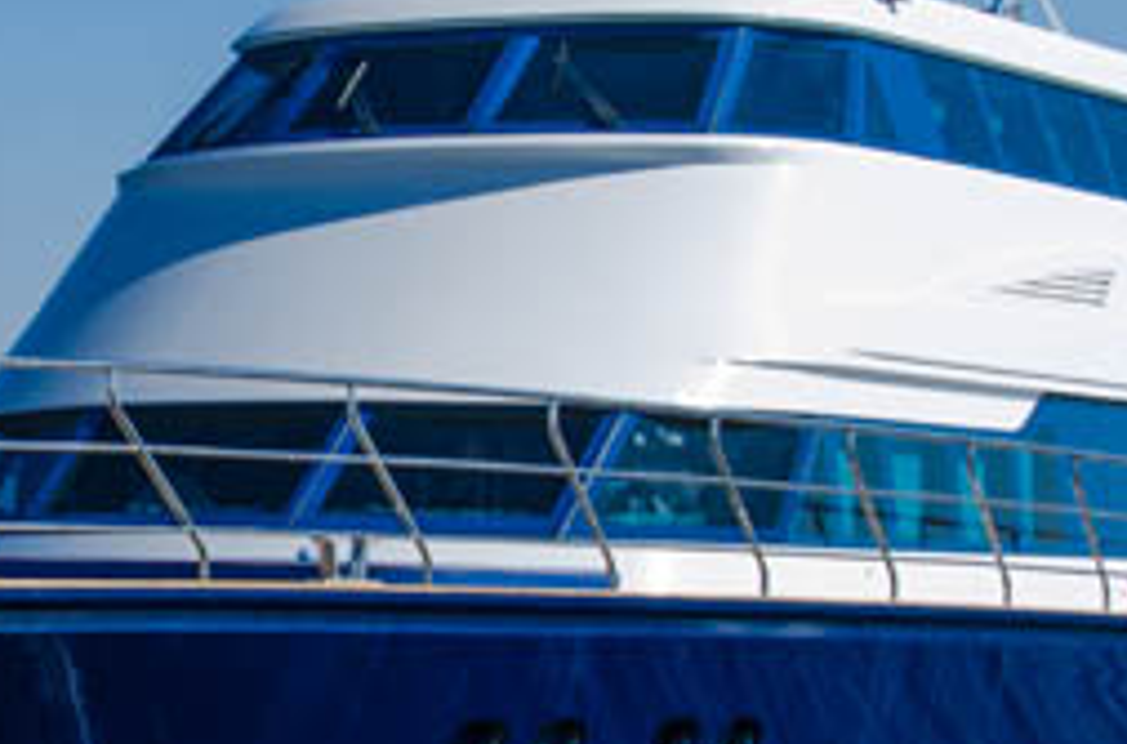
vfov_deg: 8.5
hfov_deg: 12.7
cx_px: 22
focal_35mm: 161
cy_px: 397
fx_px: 5025
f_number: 8
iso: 100
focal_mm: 27
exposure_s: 1/250
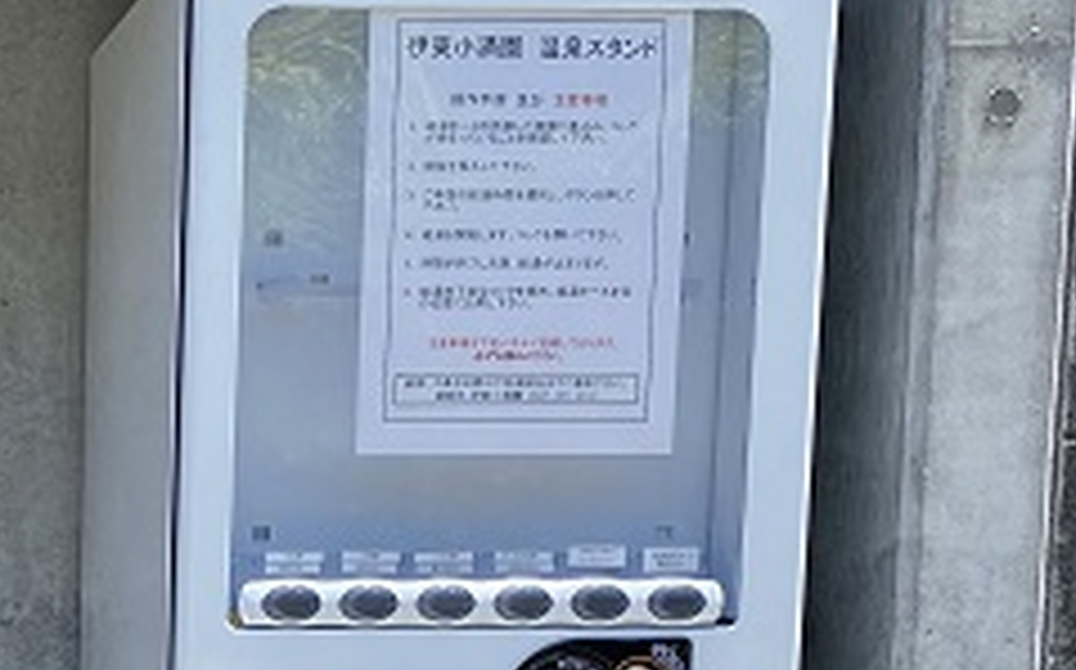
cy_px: 841
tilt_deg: -6.0
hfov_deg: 22.9
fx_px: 2432
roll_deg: -0.7
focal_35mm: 83
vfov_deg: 15.1
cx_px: -212
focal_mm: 4.25
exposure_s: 1/998
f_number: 1.8
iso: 32
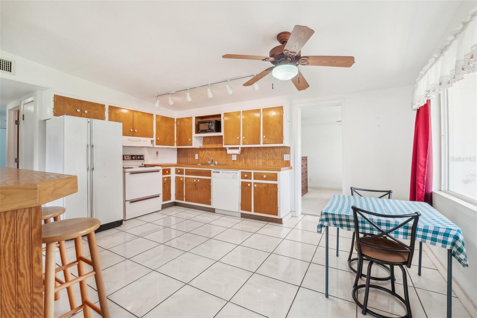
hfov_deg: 104.3
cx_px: 238
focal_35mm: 14
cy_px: 159
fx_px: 185
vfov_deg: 81.2
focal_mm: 14
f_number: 8
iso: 200
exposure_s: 1/15
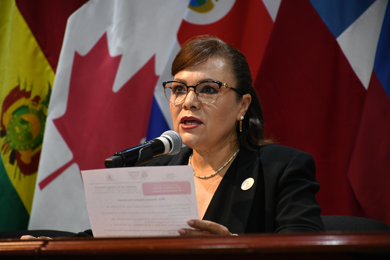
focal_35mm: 210
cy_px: 130
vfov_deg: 6.5
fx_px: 2275
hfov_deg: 9.8
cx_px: 195
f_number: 5.6
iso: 2500
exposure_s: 1/100
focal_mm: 140
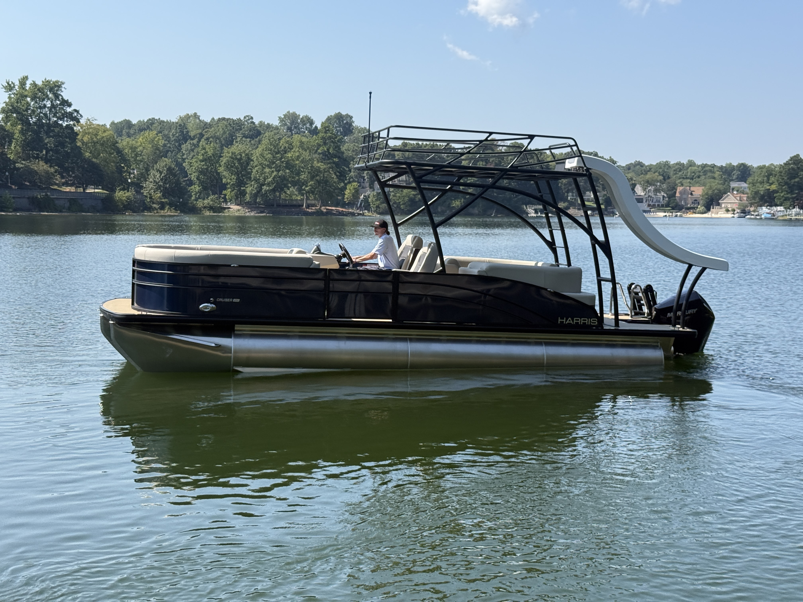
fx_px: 1113
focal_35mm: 48
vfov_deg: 30.3
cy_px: 301
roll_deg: -1.0
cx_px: 402
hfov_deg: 39.7
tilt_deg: -2.4
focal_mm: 6.76
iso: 80
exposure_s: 1/3534
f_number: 1.78
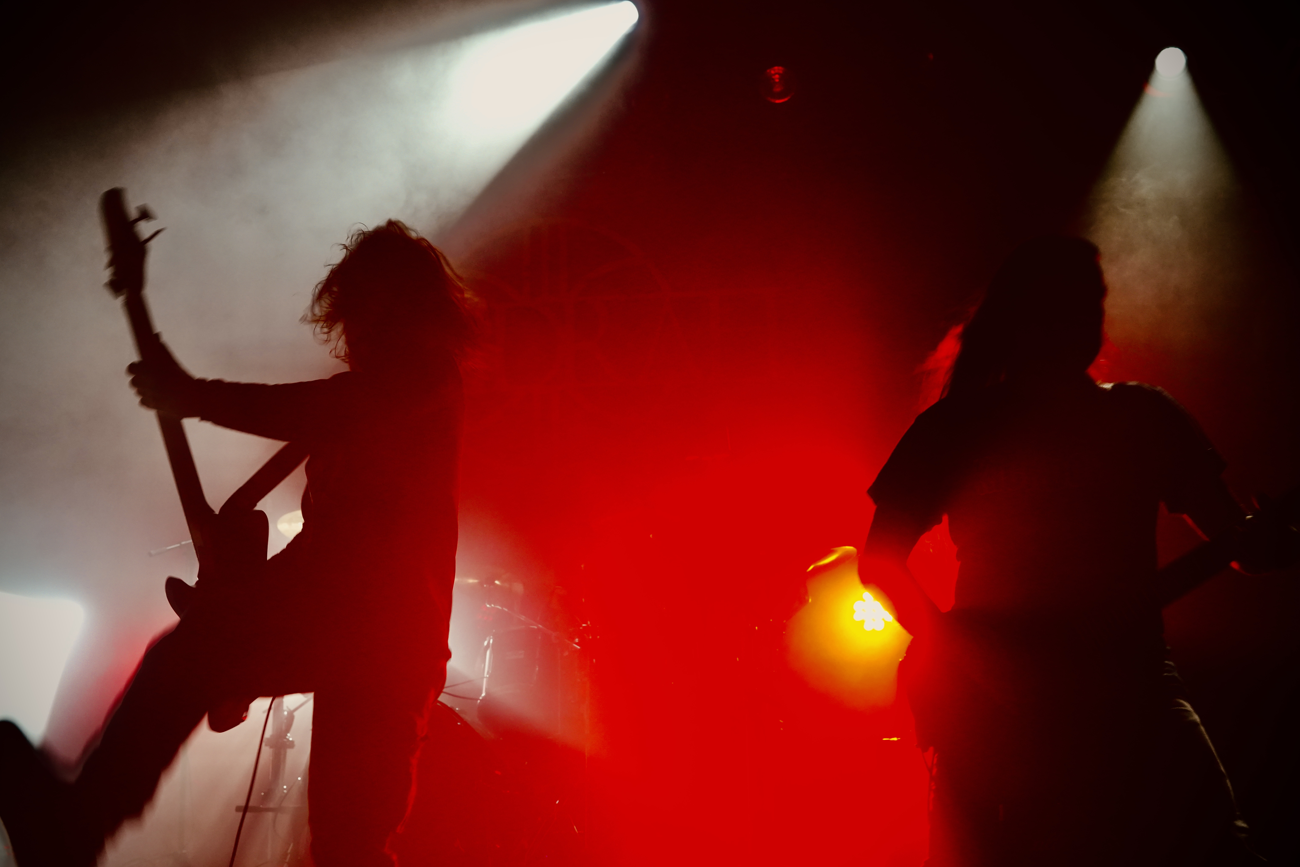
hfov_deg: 48.5
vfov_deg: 33.4
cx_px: 629
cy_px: 464
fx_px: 1444
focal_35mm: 40
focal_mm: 35
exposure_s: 1/60
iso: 3200
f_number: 4
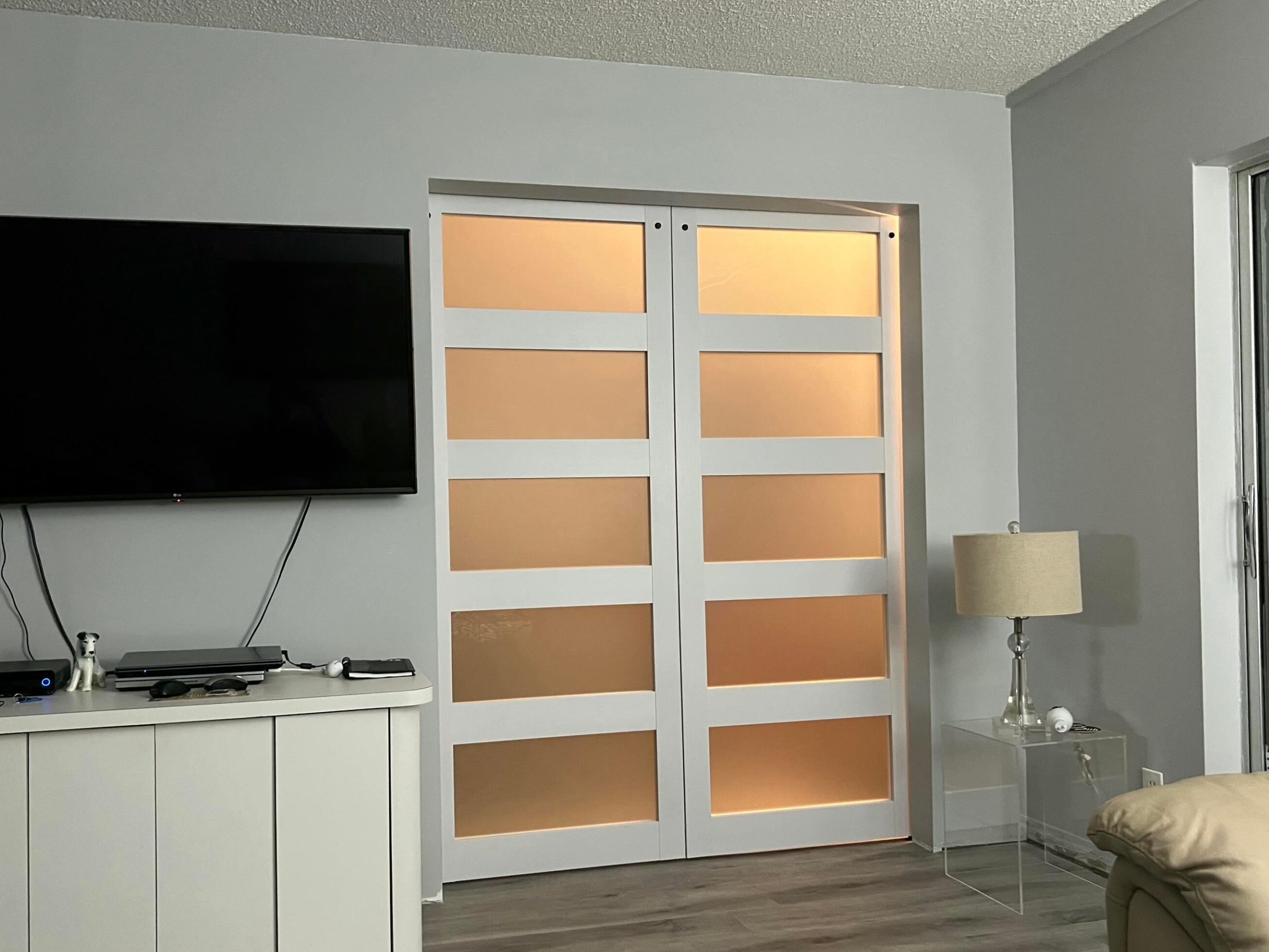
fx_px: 1100
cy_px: 505
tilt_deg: +0.0
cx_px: 575
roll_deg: +1.3
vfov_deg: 46.8
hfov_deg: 59.9
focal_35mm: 30
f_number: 1.5
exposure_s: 1/40
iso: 500
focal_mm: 5.7
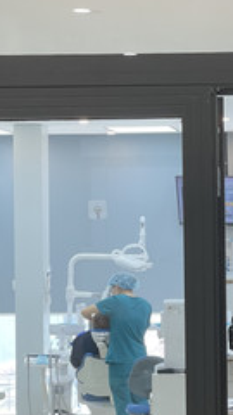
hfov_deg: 8.3
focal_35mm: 145
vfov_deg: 14.8
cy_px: 259
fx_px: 1593
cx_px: 249
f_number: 2.2
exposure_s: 1/100
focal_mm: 7.5
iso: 100
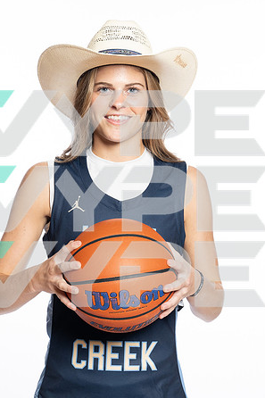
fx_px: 1138
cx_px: 117
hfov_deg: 13.3
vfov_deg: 19.8
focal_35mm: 103
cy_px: 199
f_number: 8
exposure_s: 1/250
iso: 800
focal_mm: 68
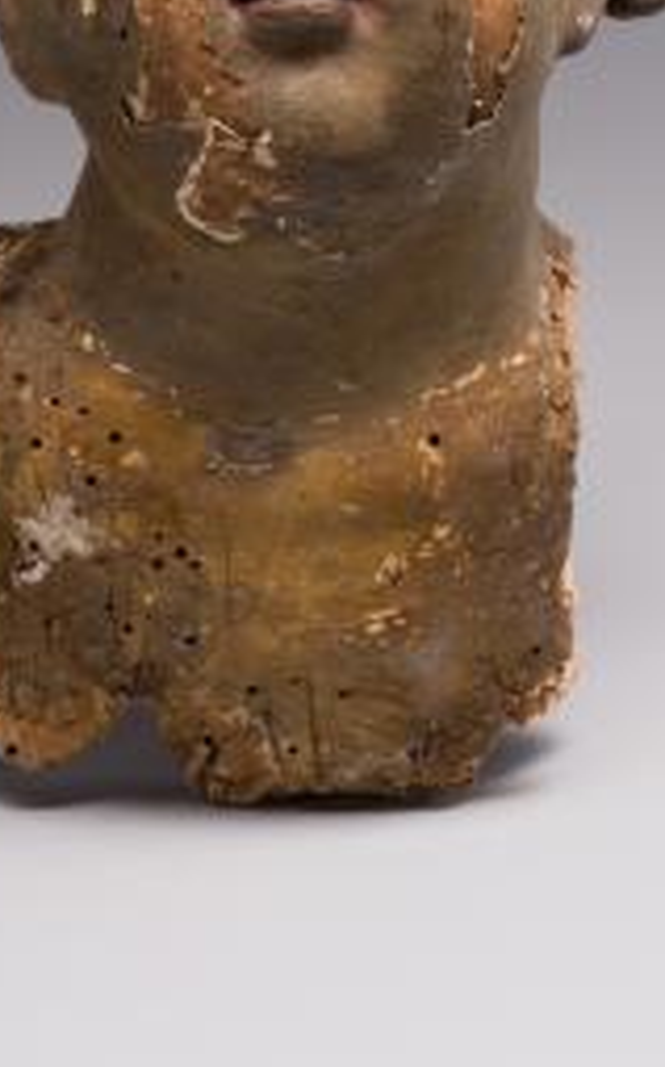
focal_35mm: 237
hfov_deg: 5.5
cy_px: 100
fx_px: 6884
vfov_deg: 8.8
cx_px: 209
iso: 160
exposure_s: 1/100
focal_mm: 120
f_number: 20
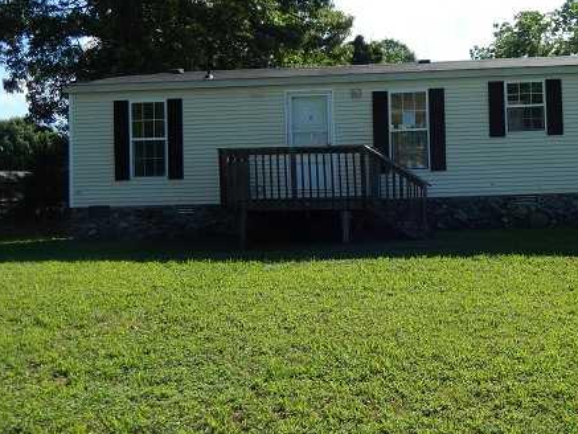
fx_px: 685
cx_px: 417
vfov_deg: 35.0
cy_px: 165
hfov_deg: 44.6
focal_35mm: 41
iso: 125
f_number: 3.6
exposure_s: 1/800
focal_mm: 5.1
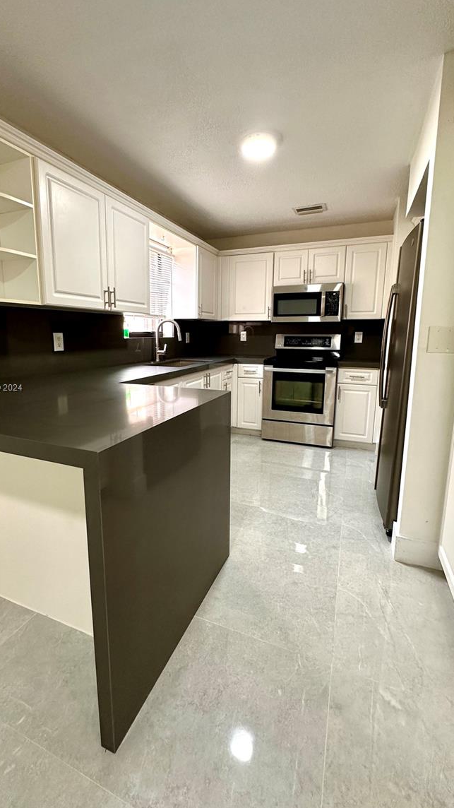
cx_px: 211
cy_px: 388
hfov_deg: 67.0
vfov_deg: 99.3
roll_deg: -0.4
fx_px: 343
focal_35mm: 16
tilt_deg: -9.1
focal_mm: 2.22
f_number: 2.2
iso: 160
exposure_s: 1/60
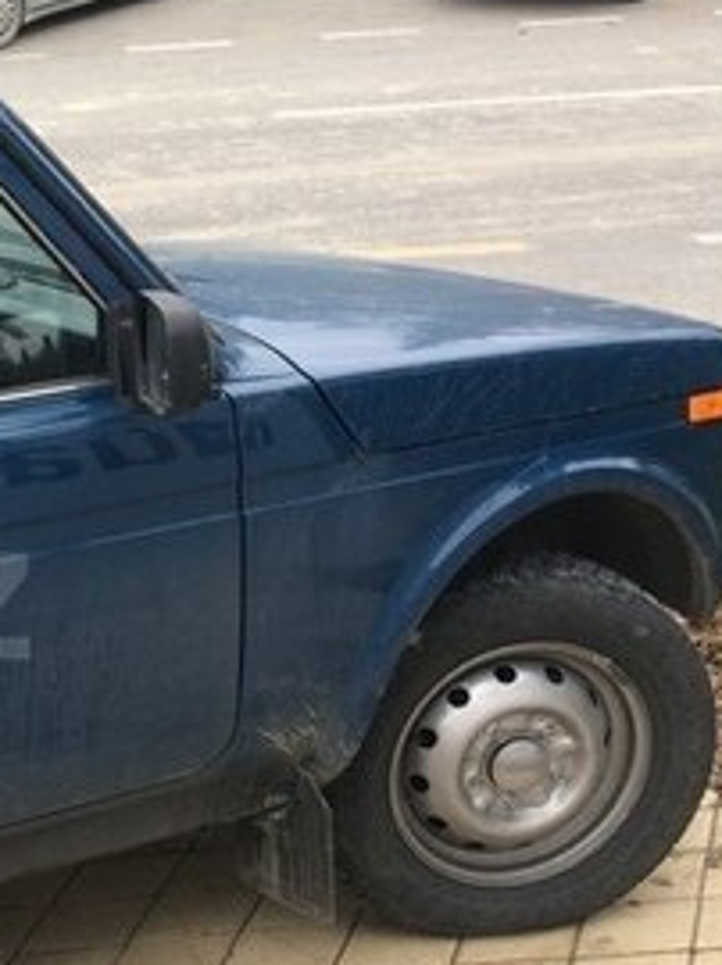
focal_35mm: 71
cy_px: 606
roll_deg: +2.1
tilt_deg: -23.9
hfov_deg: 18.5
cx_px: -336
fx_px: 1978
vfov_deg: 27.3
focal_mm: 4.15
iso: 40
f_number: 2.2
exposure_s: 1/100
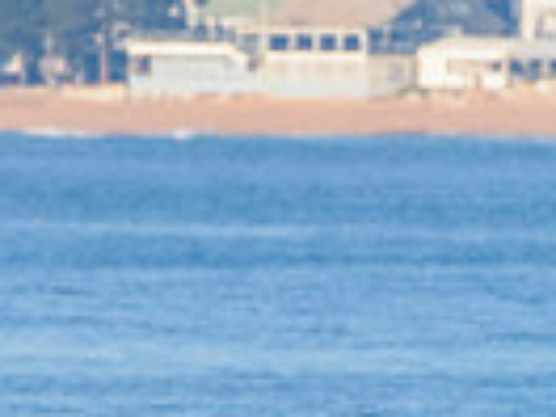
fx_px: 33875
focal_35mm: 2109
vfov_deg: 0.7
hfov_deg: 0.9
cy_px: 735
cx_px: 160
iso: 280
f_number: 5.6
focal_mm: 500
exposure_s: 1/2000
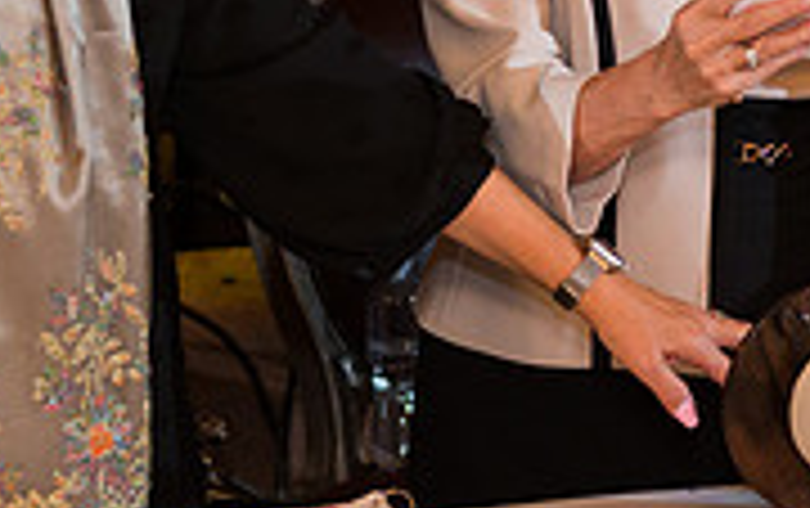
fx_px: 4332
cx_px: 1020
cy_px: -118
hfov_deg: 10.5
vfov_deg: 6.7
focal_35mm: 196
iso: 1000
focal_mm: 56
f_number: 4
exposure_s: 1/200
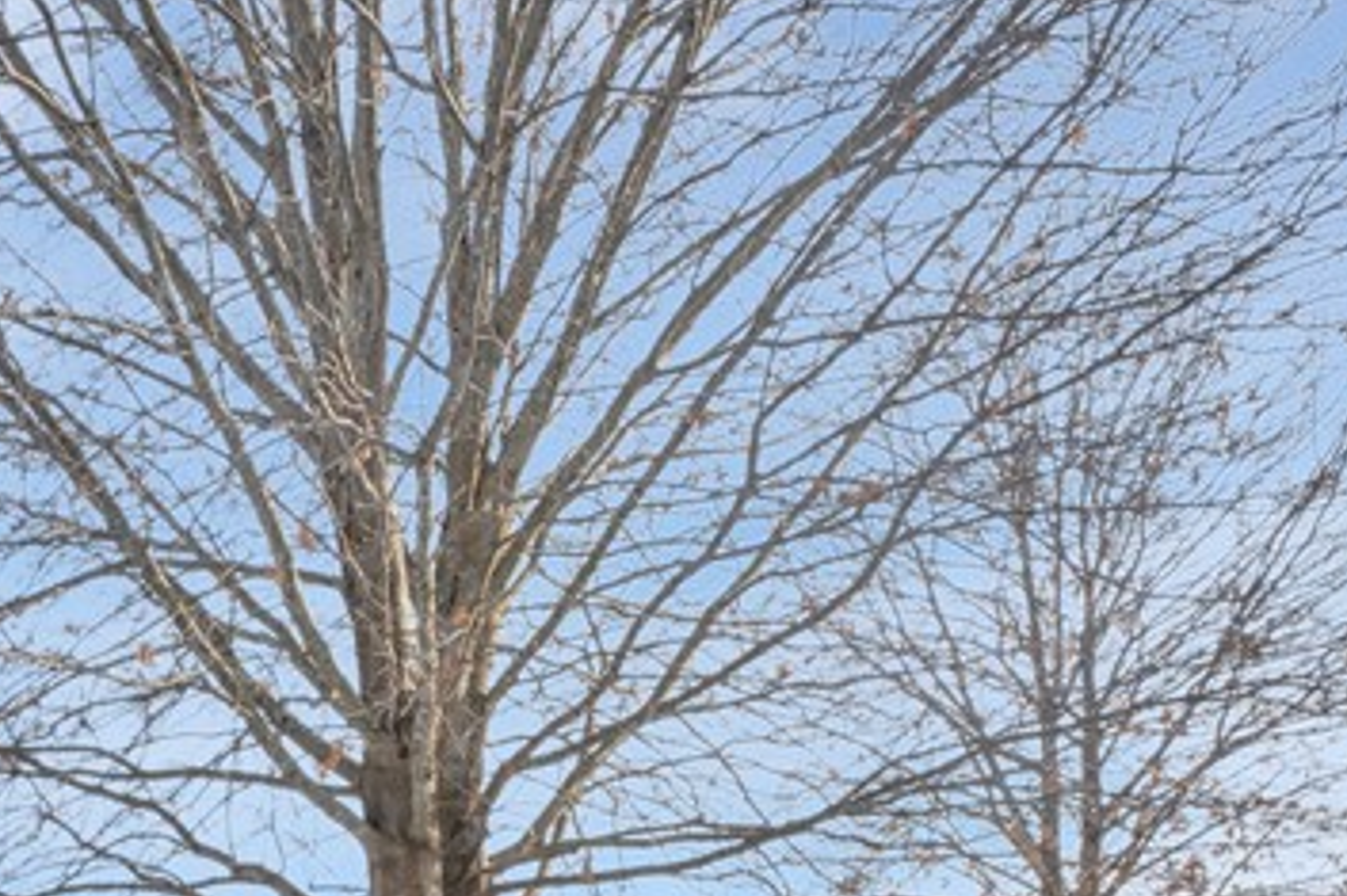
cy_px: 1333
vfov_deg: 23.9
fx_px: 1677
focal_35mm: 45
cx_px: -128
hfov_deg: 37.0
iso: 250
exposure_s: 1/100
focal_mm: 14.6
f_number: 9
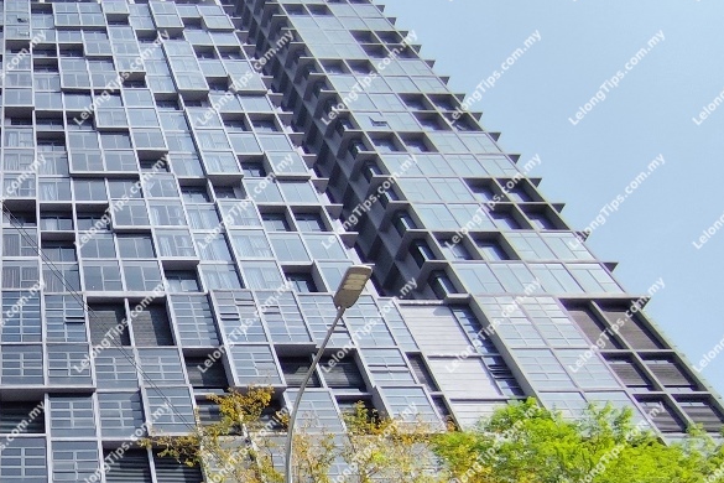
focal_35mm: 36
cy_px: 355
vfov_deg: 36.1
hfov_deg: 48.6
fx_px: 724
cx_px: 100
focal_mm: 1.65
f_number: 2.2
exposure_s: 1/1882
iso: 50
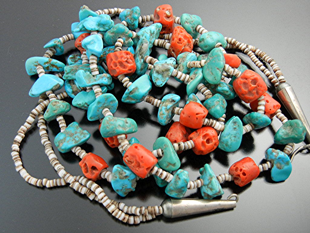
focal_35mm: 45
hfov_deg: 42.1
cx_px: 155
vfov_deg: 32.2
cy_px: 116
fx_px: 403
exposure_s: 1/19.8
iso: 400
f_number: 3.8
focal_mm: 8.1
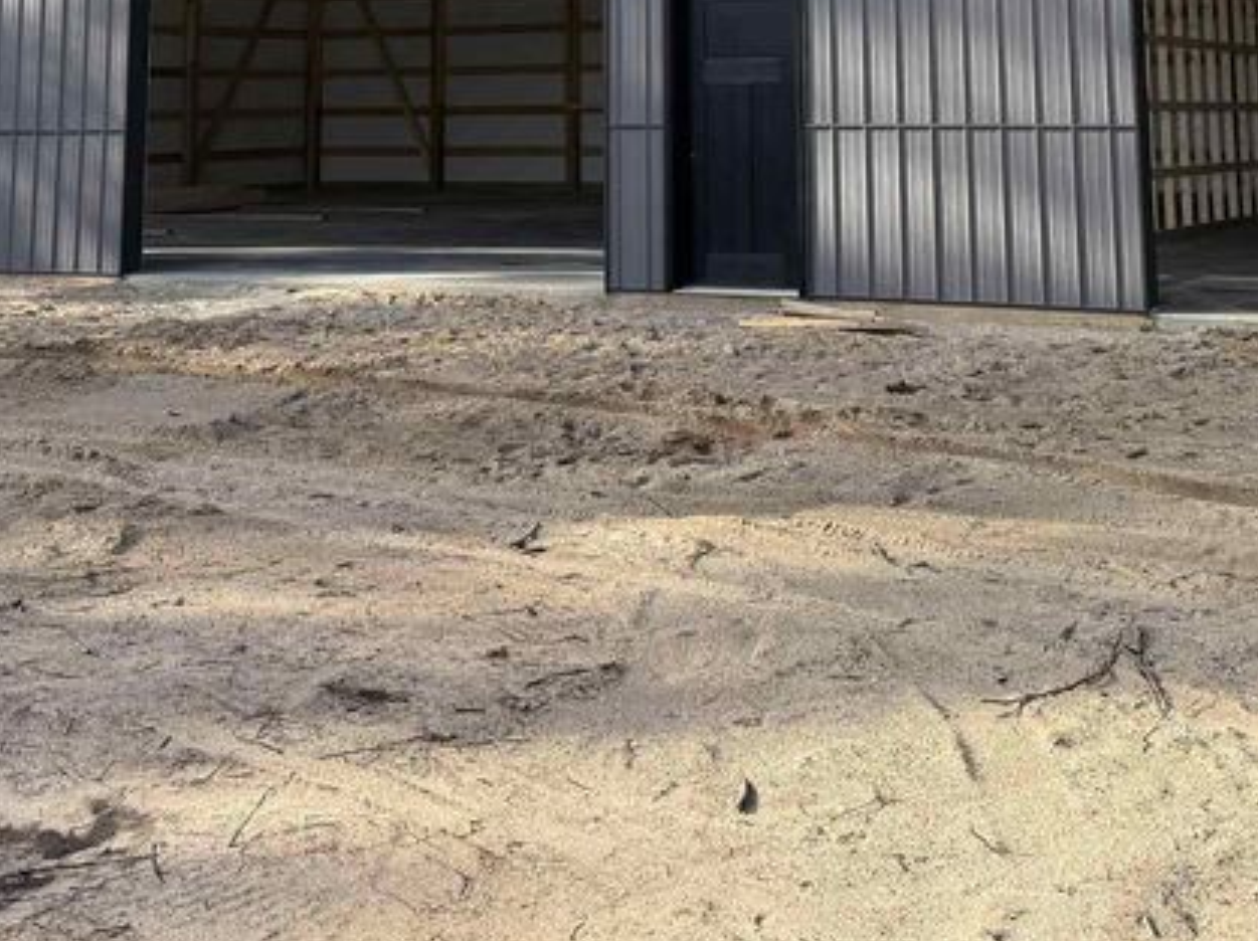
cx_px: 646
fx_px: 2142
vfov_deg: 22.7
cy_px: -205
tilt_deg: +8.5
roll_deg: +0.7
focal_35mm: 59
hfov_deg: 32.7
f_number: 1.78
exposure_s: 1/2169
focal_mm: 6.76
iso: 80
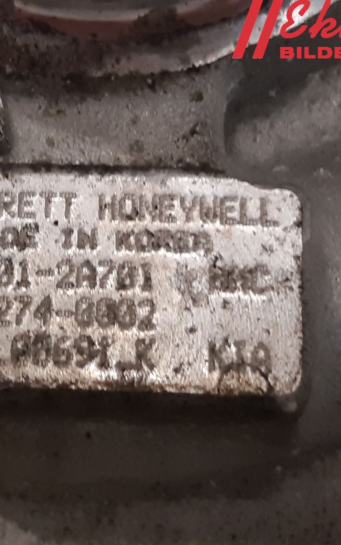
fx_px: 550
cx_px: 85
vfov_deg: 52.8
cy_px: 272
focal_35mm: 37
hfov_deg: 33.7
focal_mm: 3.93
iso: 125
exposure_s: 1/50
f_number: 1.7
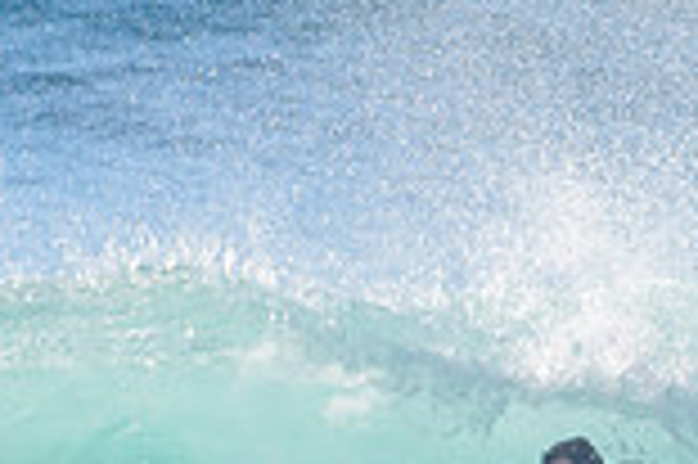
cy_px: 491
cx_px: 597
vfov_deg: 0.6
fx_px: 44585
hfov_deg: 0.9
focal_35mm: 2302
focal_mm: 500
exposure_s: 1/2000
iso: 180
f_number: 5.6
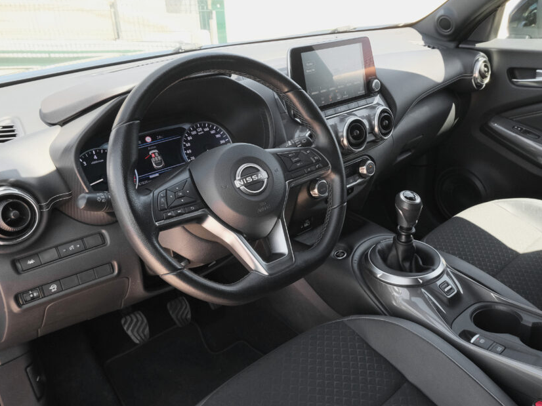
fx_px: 485
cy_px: 220
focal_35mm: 31
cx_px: 322
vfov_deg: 45.4
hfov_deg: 58.0
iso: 2000
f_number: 9
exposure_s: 1/100
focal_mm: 17.5
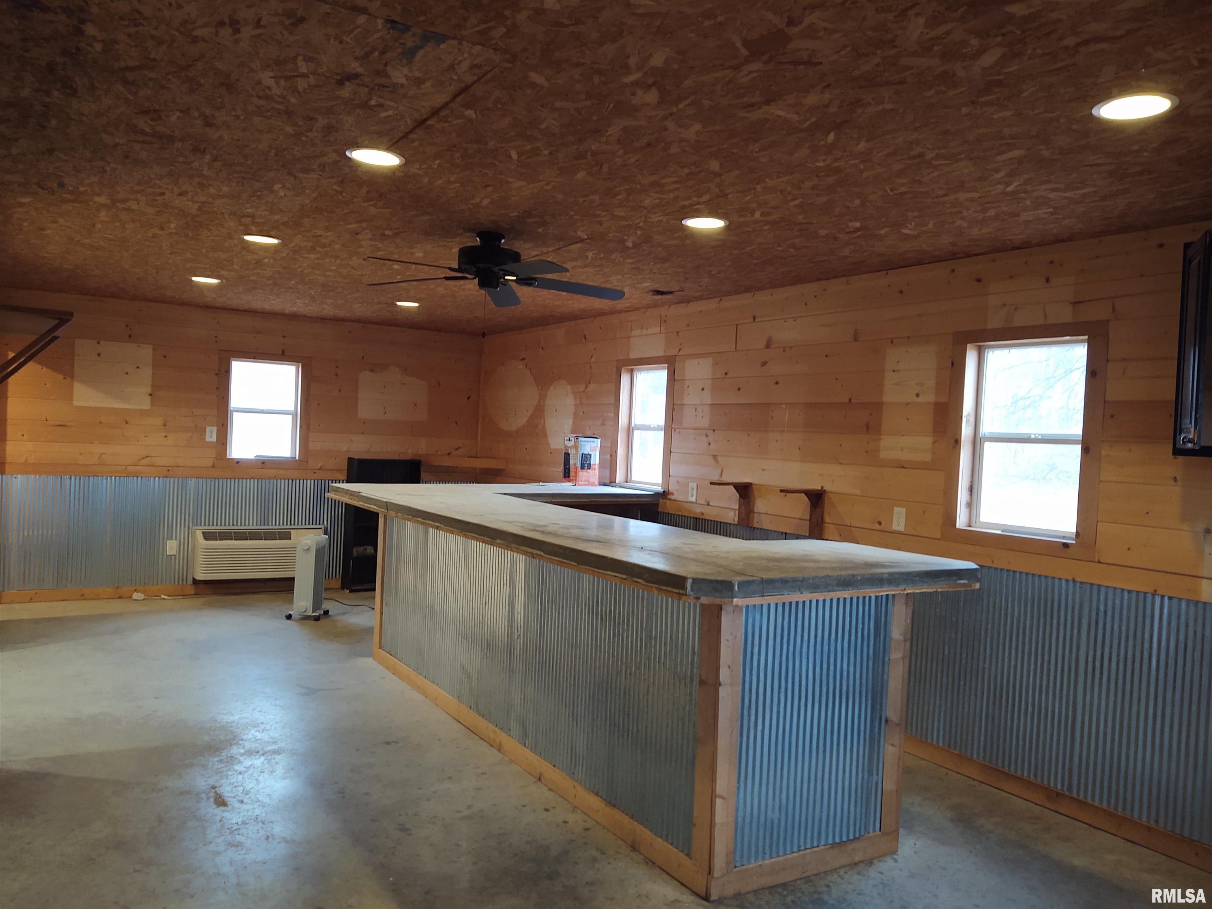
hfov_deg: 65.3
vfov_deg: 51.4
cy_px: 454
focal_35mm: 27
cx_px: 606
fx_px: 945
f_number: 1.7
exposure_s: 1/33
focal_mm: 4.75
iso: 272
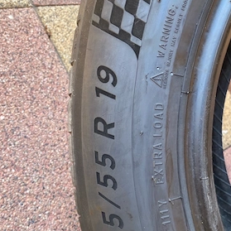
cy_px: 152
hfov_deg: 49.7
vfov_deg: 49.0
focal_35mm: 33
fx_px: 249
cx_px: 113
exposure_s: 1/121
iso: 80
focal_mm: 4.25
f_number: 1.8
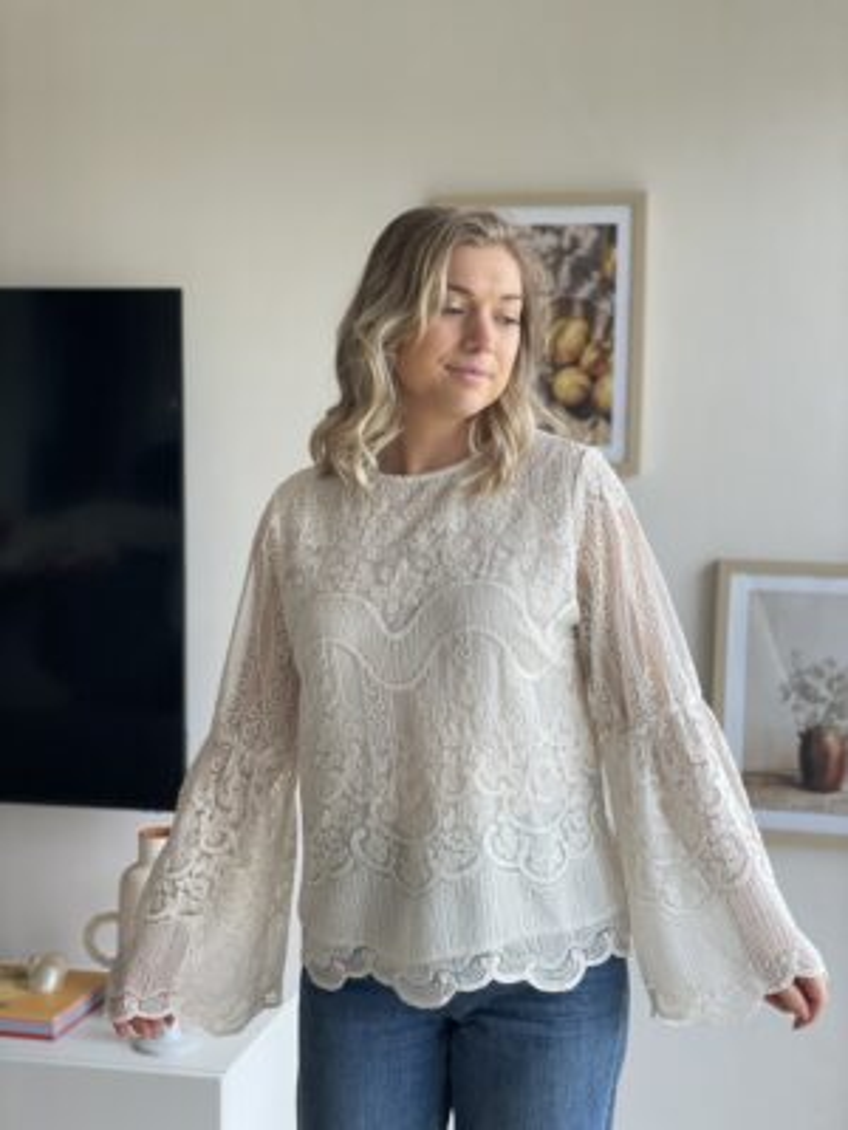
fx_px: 1698
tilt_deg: -3.9
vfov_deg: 36.8
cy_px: 565
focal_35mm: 52
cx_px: 424
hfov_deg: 28.0
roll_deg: -0.1
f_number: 2
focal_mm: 6
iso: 50
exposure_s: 1/122
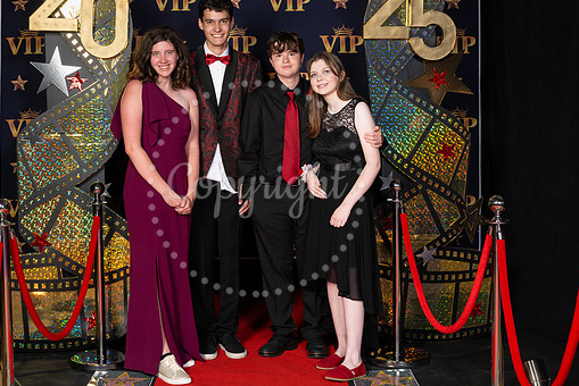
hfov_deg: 36.8
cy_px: 175
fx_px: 869
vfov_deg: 25.1
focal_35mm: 54
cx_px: 256
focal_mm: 41
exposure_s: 1/100
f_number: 9
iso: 320
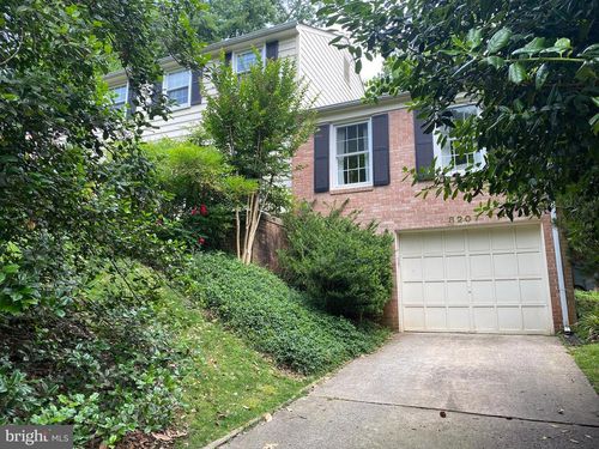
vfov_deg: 53.1
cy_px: 224
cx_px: 300
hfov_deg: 67.3
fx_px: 450
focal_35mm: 26
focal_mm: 4.25
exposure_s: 1/217
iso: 32
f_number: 1.8
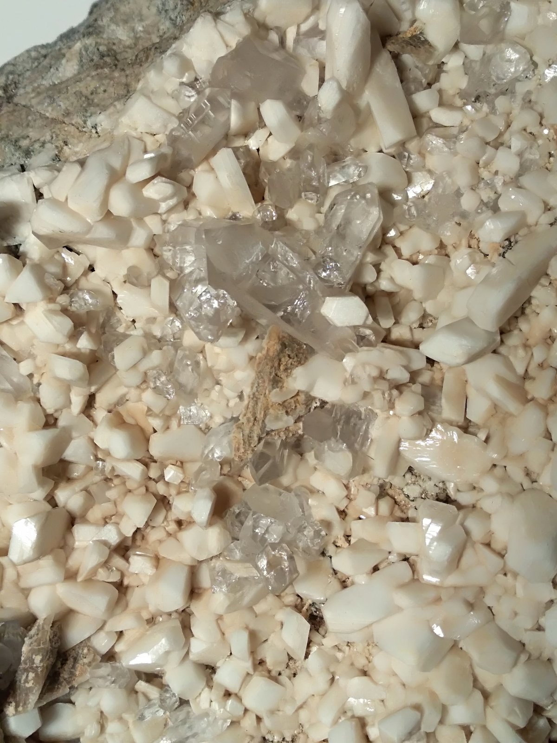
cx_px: 278
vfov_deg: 67.3
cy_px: 372
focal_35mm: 26
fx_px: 558
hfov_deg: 53.1
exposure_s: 1/100
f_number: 2
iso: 151
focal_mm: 3.54
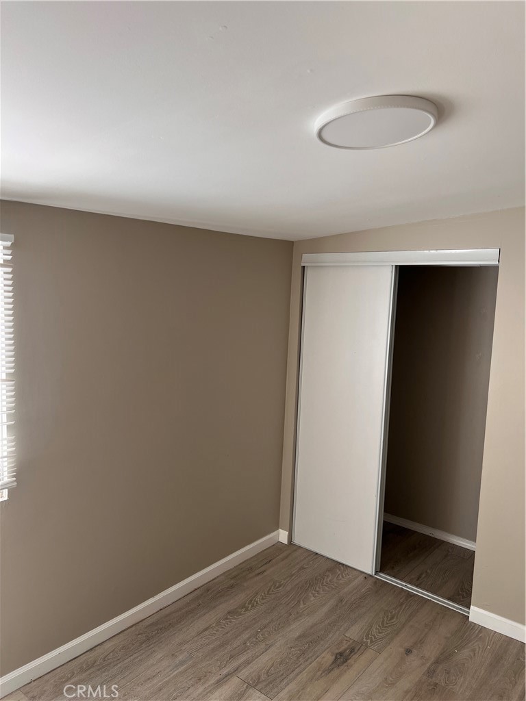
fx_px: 527
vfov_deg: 67.3
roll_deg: -1.6
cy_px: 350
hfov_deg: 53.1
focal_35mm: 26
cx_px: 263
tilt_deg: -7.5
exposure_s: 1/121
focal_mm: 5.7
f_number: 1.5
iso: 50
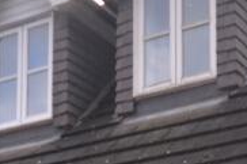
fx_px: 809
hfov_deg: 17.3
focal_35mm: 118
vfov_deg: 10.6
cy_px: 330
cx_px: 149
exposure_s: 1/200
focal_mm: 14
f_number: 4.8
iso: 200
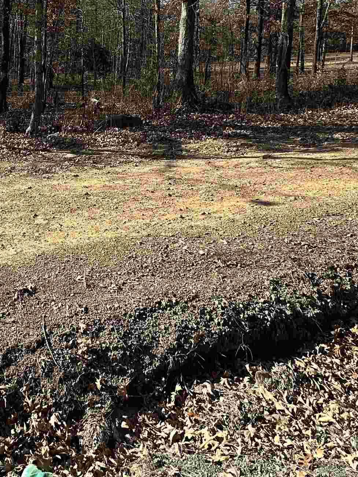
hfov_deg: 39.3
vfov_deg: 50.8
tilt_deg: -1.2
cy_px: 73
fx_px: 455
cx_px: 23
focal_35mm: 33
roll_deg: -4.0
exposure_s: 1/662
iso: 40
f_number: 2.2
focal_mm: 2.22
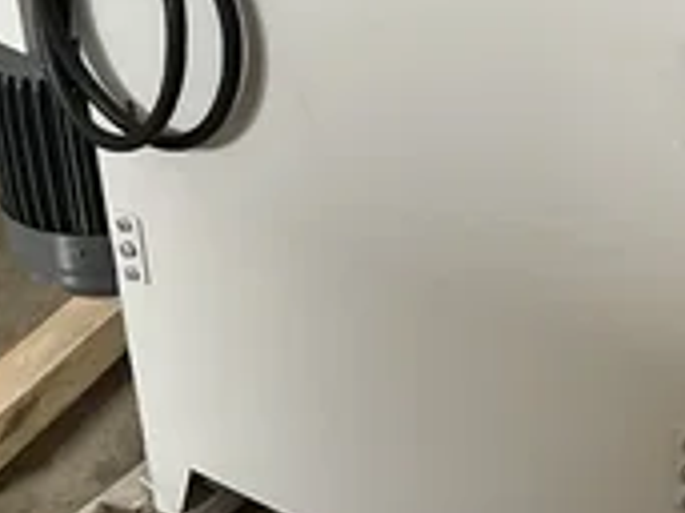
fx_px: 1345
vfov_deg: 21.0
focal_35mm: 68
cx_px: 641
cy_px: 20
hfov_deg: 27.4
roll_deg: +0.3
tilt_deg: -24.6
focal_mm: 3
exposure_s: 1/60
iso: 100
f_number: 1.8
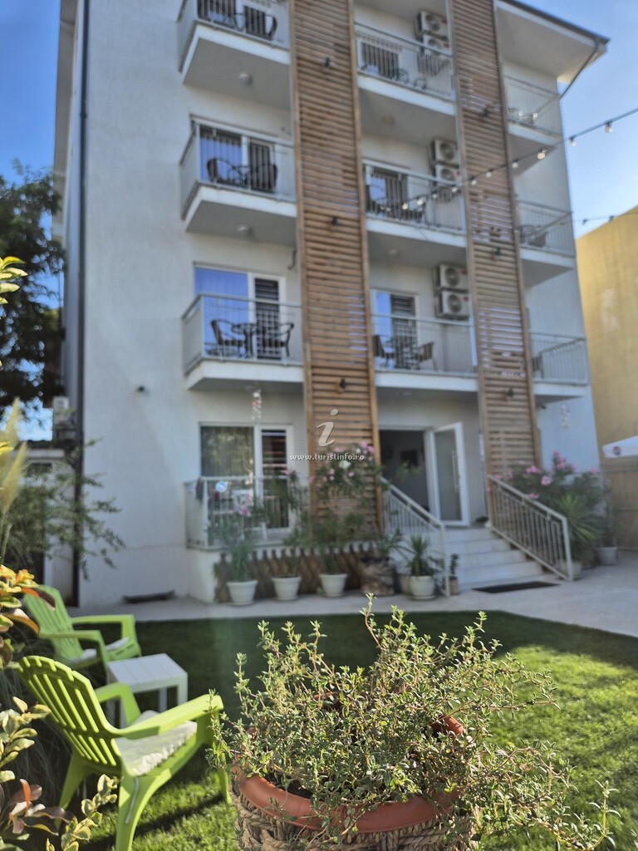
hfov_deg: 58.9
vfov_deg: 73.9
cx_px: 319
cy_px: 426
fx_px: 565
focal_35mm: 23
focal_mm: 5.4
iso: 25
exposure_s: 1/774
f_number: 1.8
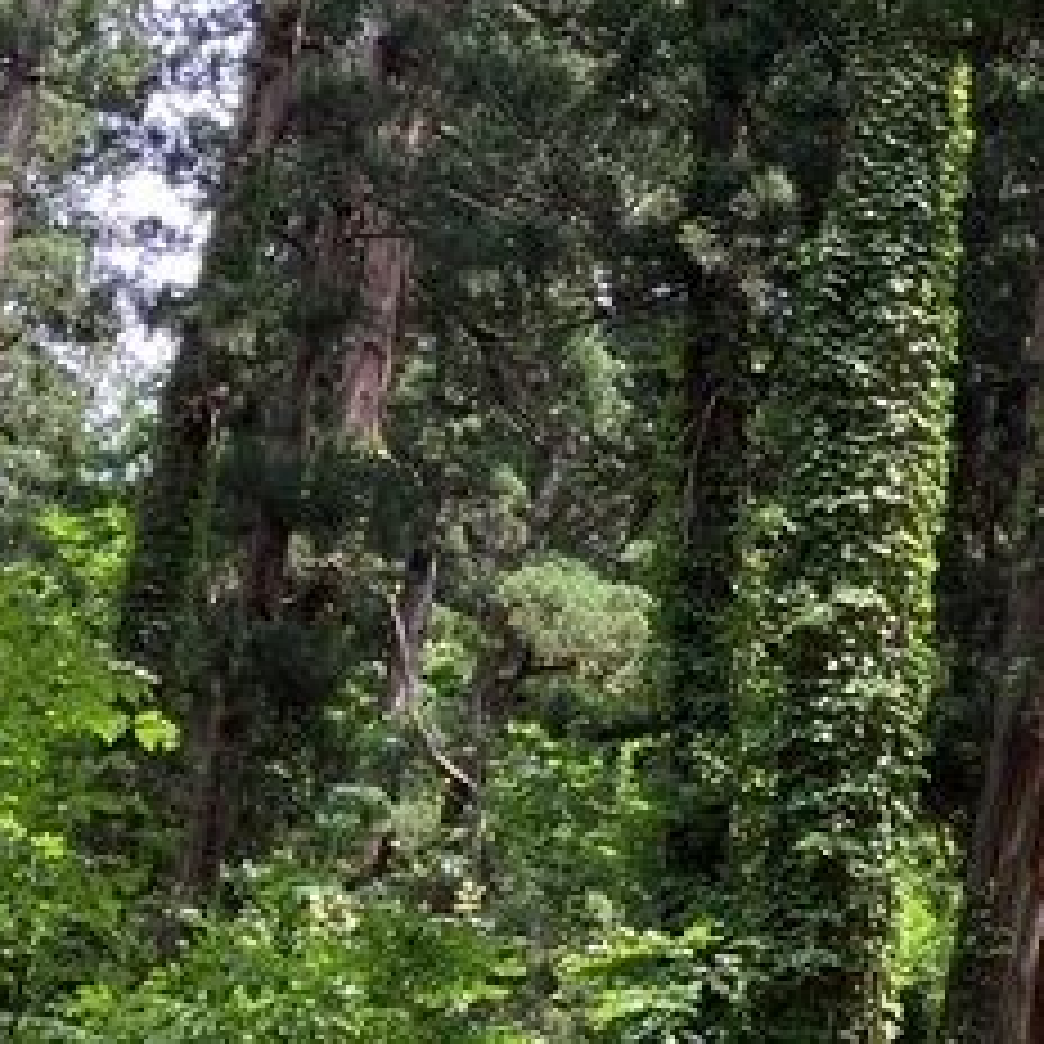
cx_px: 1339
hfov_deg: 18.6
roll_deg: -1.9
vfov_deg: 19.9
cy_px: 632
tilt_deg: +22.7
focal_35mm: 87
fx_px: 2969
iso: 25
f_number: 1.8
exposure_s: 1/190
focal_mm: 3.99
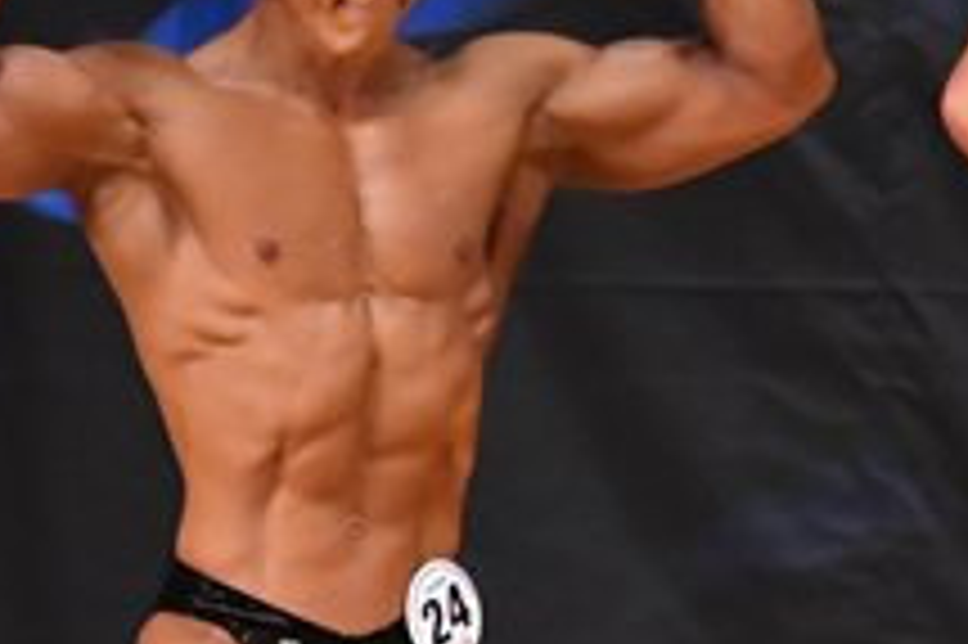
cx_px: 137
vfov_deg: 1.4
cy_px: 703
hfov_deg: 2.1
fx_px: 26196
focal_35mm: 975
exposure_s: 1/400
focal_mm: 180
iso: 5600
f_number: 5.6
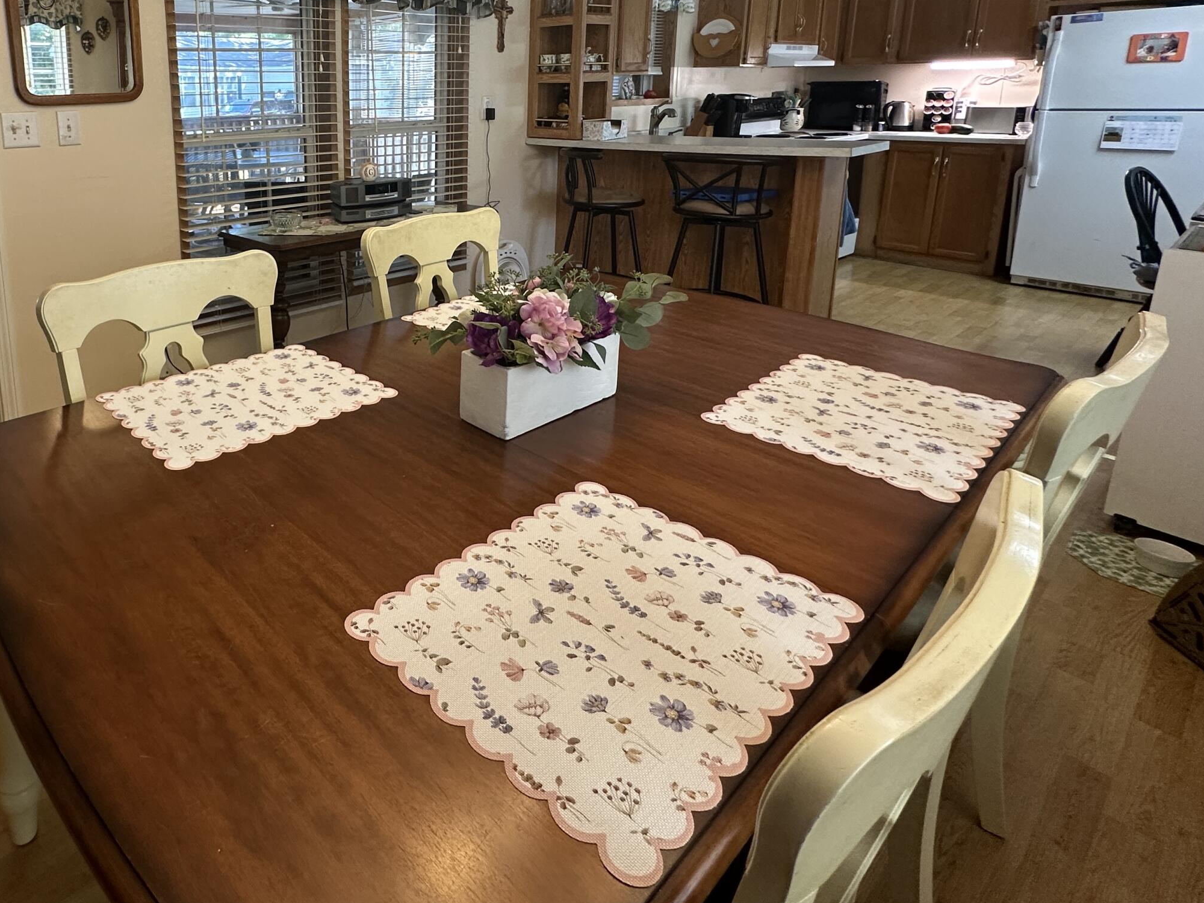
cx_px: 304
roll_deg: +1.6
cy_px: 231
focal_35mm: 21
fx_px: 730
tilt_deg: -10.5
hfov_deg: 73.5
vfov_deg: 60.2
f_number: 2.2
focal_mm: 2.22
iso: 160
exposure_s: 1/60
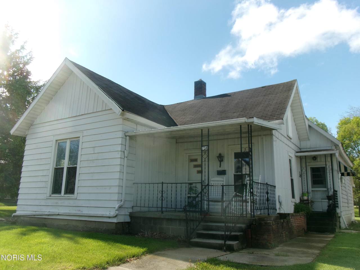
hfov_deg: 63.4
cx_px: 180
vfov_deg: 49.7
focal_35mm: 28
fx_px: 291
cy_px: 135
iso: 100
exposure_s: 1/85
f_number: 10.8
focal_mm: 5.1
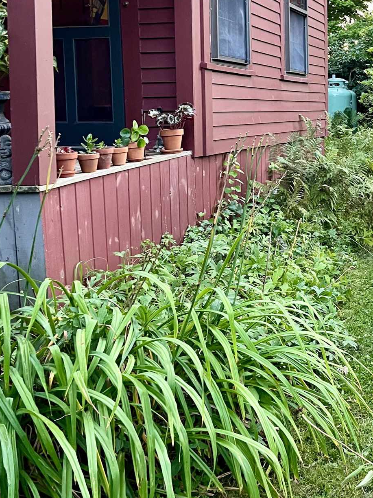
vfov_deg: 38.2
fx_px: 704
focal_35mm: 49
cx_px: 326
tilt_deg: -2.6
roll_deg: +0.2
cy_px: 145
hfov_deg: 28.7
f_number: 1.6
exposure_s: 1/60
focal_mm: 5.1
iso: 200
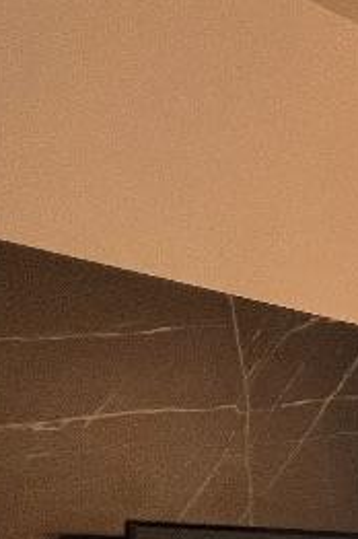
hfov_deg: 10.7
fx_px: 927
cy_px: 646
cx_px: 1142
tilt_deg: -2.1
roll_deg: +1.4
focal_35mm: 62
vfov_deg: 28.3
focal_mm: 1.57
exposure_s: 1/100
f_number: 1.8
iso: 80
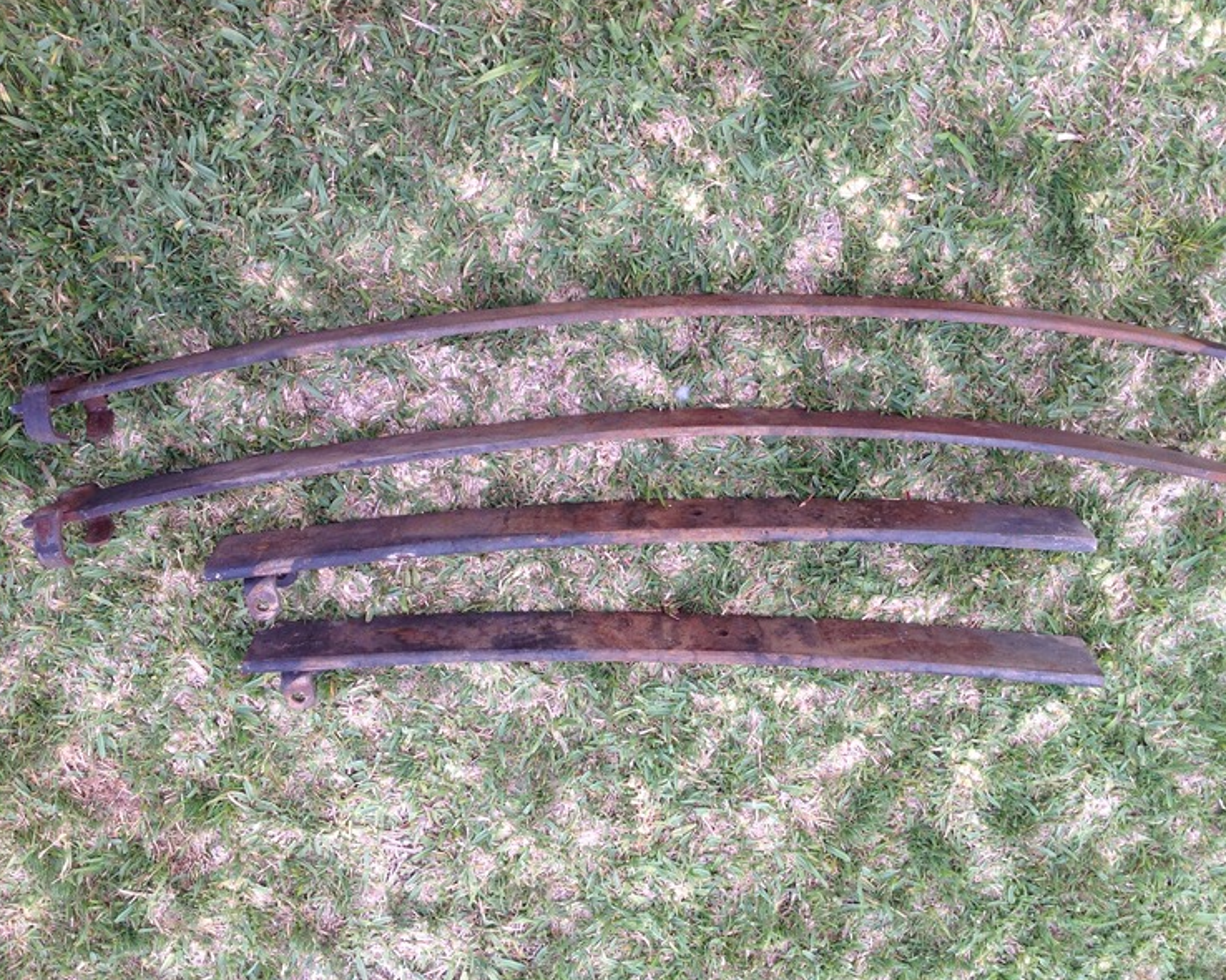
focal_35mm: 37
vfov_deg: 40.1
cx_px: 641
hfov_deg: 49.1
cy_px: 493
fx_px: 1342
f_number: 2.4
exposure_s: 1/120
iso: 80
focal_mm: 4.28
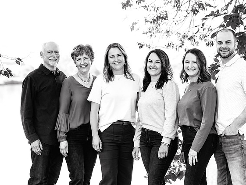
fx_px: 874
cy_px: 92
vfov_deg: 12.1
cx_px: 126
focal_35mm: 123
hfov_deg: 16.0
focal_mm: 110
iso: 320
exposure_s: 1/160
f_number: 4
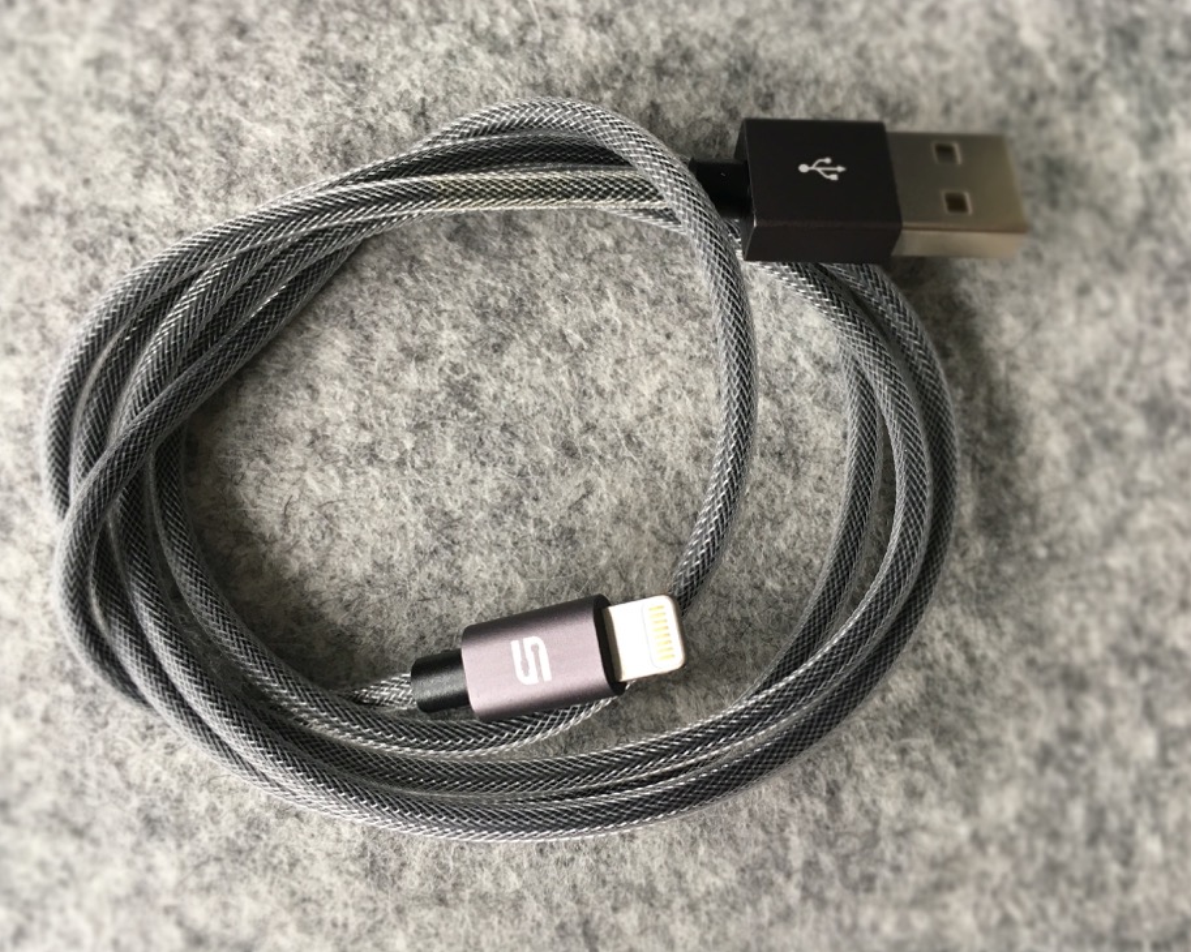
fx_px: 1092
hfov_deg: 57.2
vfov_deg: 47.1
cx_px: 569
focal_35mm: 31
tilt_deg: -85.0
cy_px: 466
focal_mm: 4.15
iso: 40
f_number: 2.2
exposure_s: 1/33
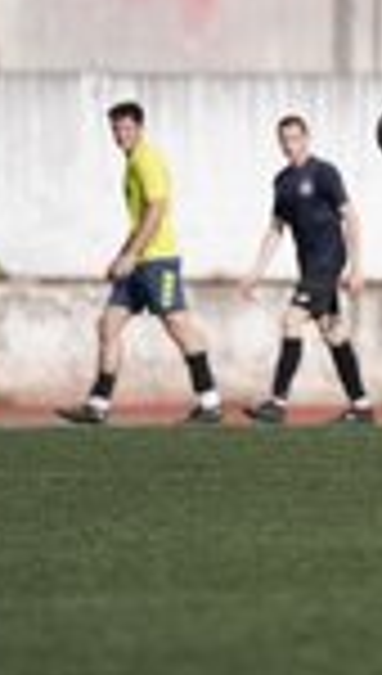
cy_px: 191
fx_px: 9992
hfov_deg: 2.2
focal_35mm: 558
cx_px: 688
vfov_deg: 3.9
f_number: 2.8
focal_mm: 200
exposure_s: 1/4000
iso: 160
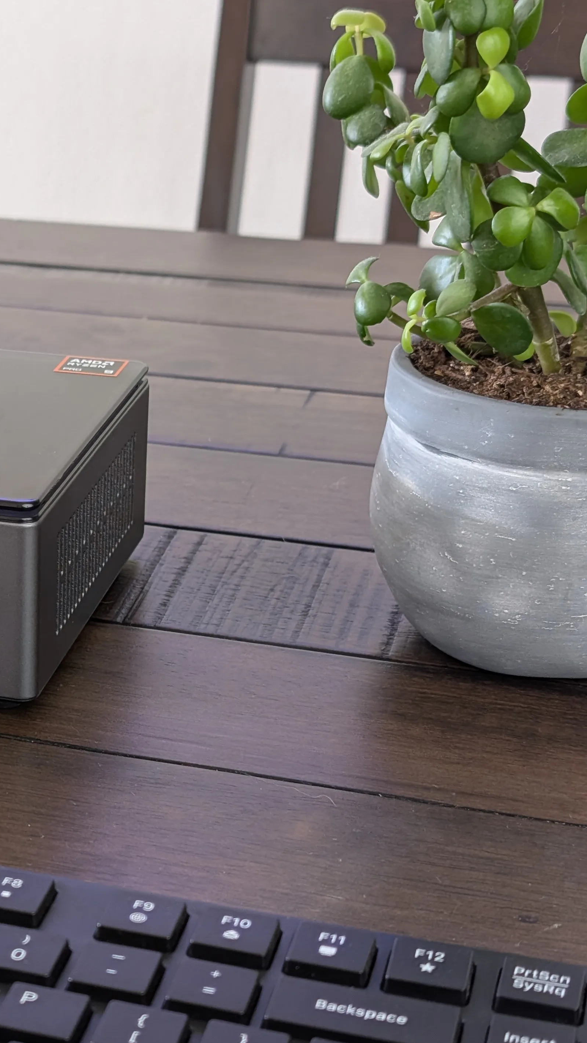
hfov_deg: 16.1
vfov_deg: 29.4
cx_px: -105
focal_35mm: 72
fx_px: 1992
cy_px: 523
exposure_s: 1/23.9
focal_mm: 6.9
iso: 63
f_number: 1.68
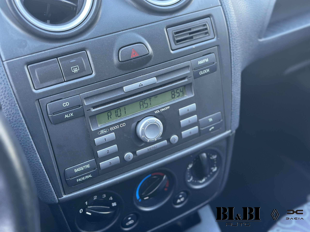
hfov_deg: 39.7
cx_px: 155
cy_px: 116
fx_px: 430
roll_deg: +0.4
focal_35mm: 48
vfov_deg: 30.3
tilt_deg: -38.2
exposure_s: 1/60
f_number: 1.78
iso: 200
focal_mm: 6.86
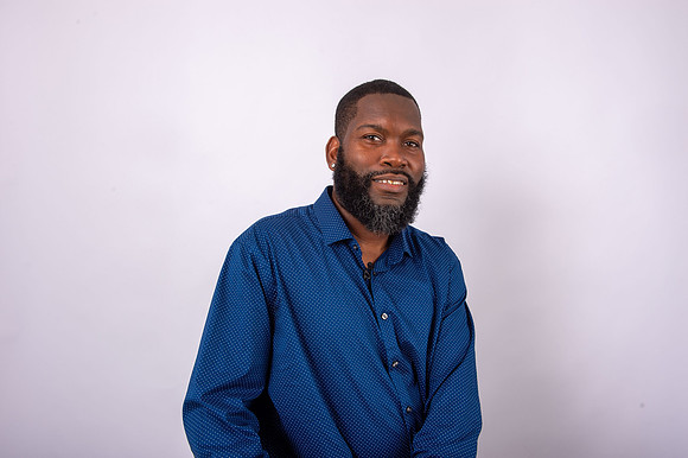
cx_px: 344
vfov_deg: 42.3
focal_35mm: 31
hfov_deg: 60.3
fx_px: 592
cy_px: 229
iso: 125
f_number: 9
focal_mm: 31
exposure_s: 1/250
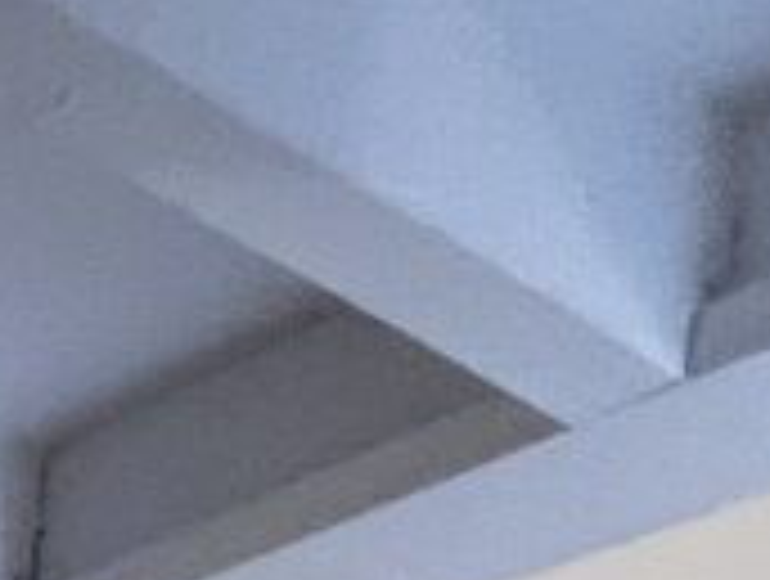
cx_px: -1211
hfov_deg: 13.5
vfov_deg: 9.9
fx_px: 2028
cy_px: 1942
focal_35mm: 91
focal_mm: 1.57
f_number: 1.8
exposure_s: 1/50
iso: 320
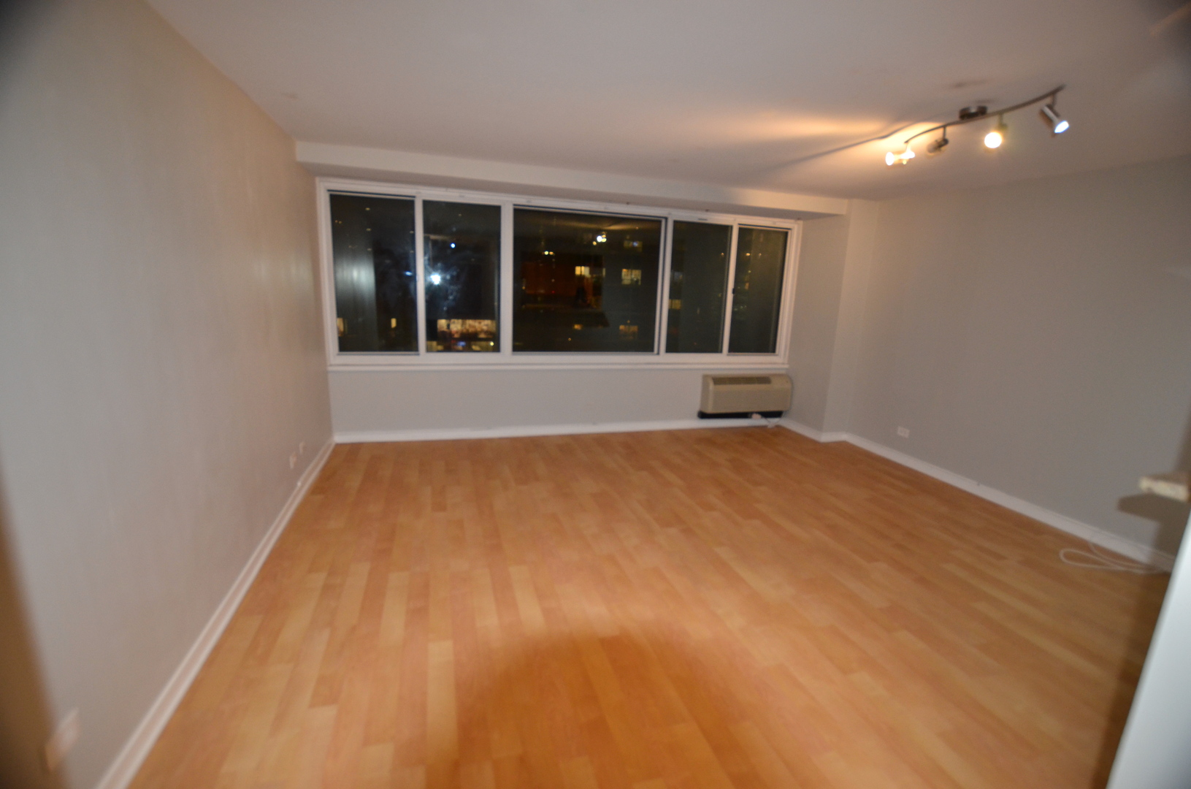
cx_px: 596
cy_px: 394
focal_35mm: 15
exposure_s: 1/60
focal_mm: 10
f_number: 3.5
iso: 800
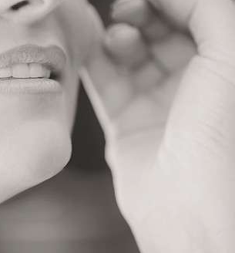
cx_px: 70
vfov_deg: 9.3
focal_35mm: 194
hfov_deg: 8.7
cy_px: 119
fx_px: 1547
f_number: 3
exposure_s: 1/125
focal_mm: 105
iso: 1000
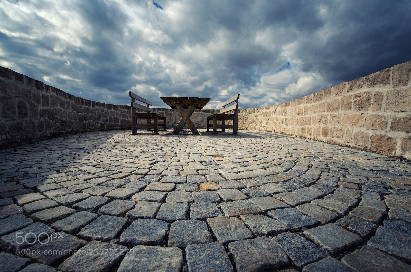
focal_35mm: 15
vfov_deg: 77.1
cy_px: 136
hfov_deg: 100.5
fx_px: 171
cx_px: 206
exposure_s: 1/2500
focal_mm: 10
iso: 400
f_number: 8
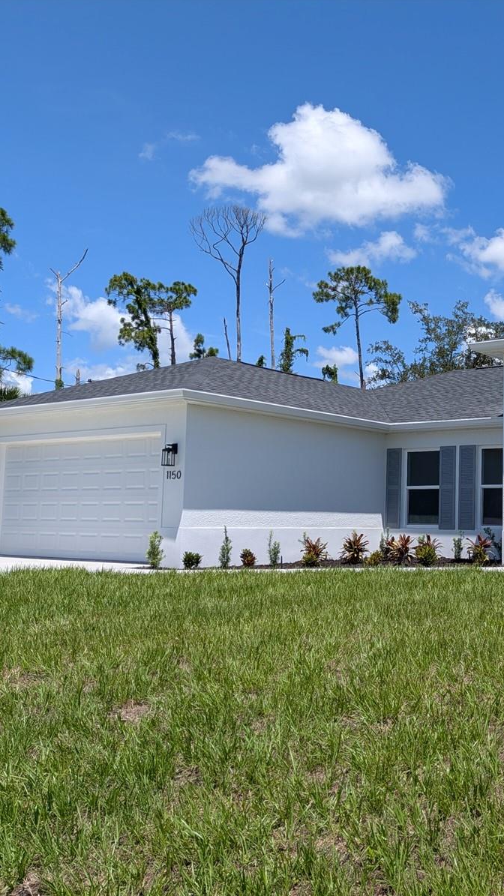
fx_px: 832
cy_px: 447
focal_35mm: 35
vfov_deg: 56.6
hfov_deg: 31.0
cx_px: 515
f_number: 1.7
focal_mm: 4.53
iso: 27
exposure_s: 1/2096
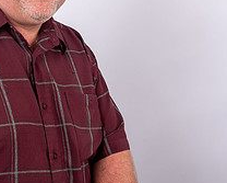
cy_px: 24
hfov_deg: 23.3
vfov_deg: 18.7
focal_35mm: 81
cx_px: 58
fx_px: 545
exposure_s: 1/250
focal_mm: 31
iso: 125
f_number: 9
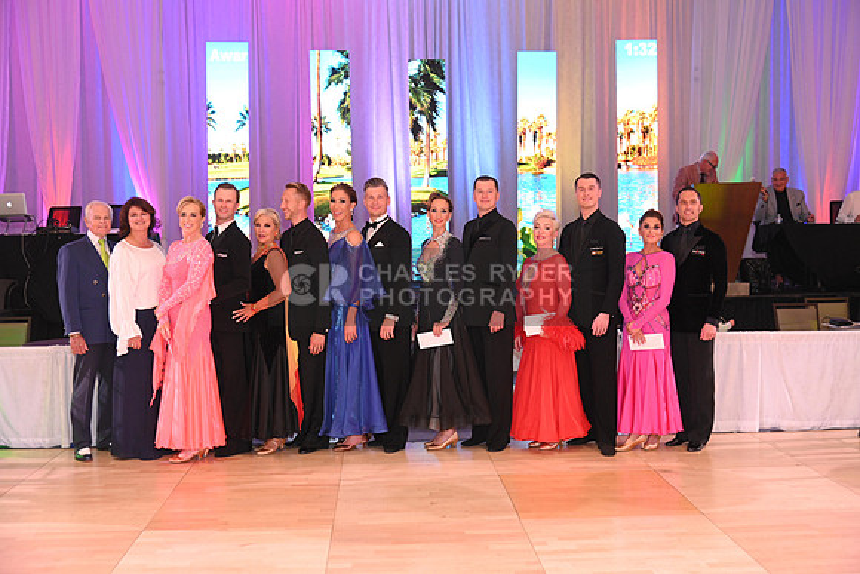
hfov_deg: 48.4
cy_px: 287
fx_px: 956
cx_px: 430
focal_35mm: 40
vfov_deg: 33.4
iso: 2500
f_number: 5
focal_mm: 40
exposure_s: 1/200
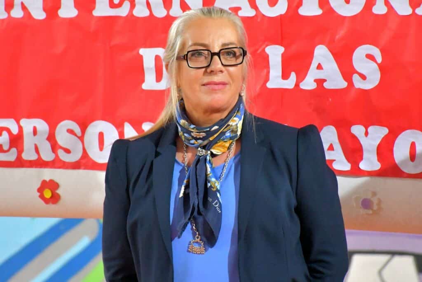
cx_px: 211
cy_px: 141
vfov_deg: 6.6
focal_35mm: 210
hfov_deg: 9.8
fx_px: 2463
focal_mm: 140
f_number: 5.6
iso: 10000
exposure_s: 1/200
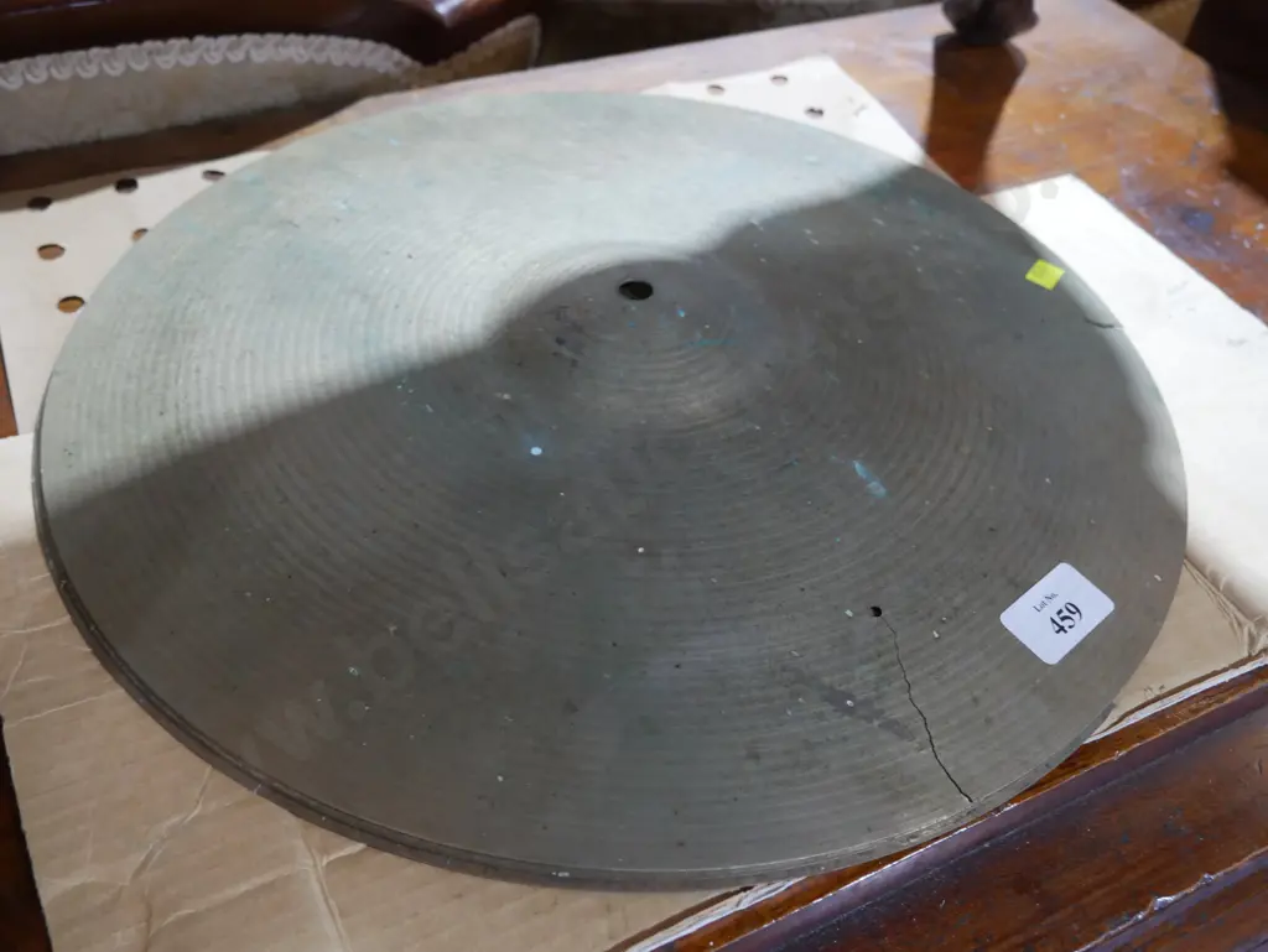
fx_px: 1246
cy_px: 476
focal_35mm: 34
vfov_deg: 41.8
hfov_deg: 53.9
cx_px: 634
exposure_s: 1/60
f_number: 4
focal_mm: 17
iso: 1000
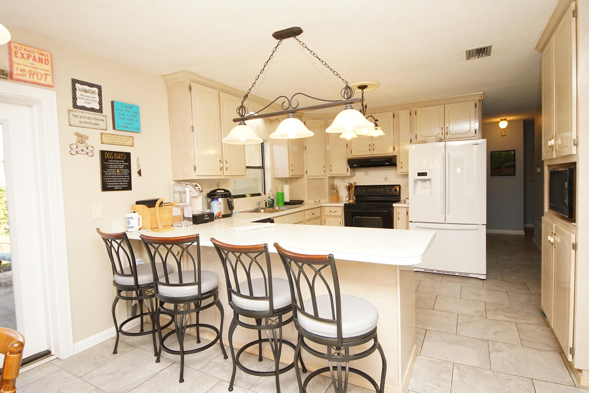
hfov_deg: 90.0
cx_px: 294
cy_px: 196
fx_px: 295
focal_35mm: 18
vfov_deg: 67.4
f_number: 4.5
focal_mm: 12
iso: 500
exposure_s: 1/160
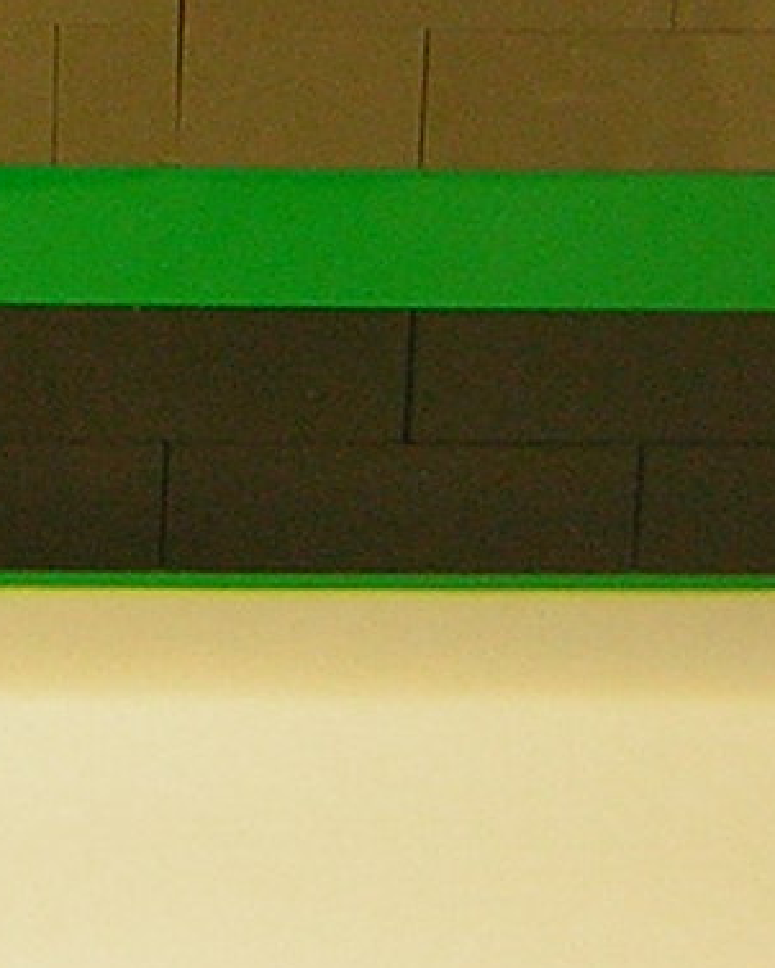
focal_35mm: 149
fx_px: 4269
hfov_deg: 10.3
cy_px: -454
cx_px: -74
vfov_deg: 12.3
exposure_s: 1/5
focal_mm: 4.7
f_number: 2.6
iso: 78
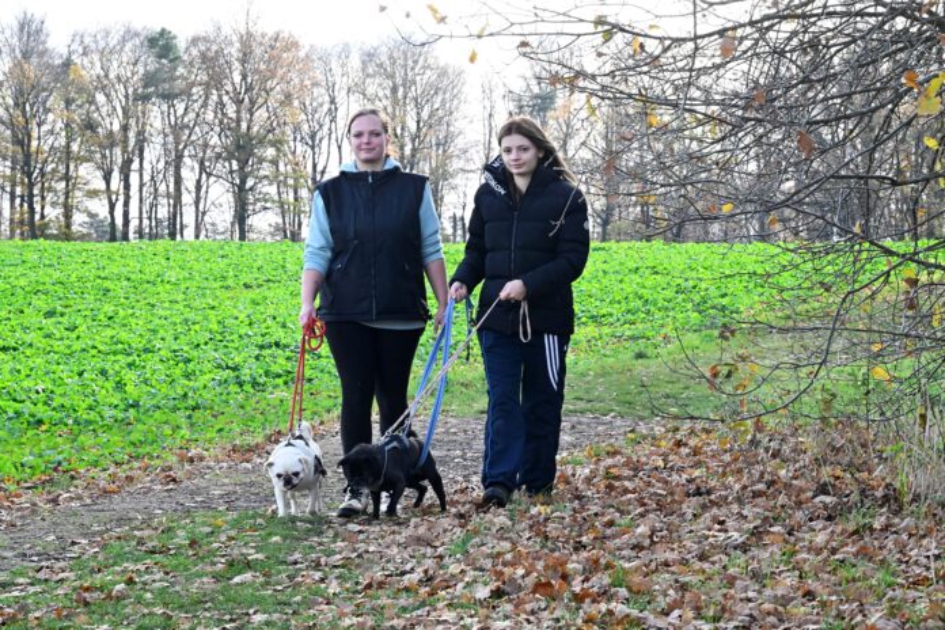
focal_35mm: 120
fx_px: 3150
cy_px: 315
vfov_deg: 11.4
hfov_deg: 17.1
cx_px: 472
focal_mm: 120
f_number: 22
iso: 4000
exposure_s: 1/200
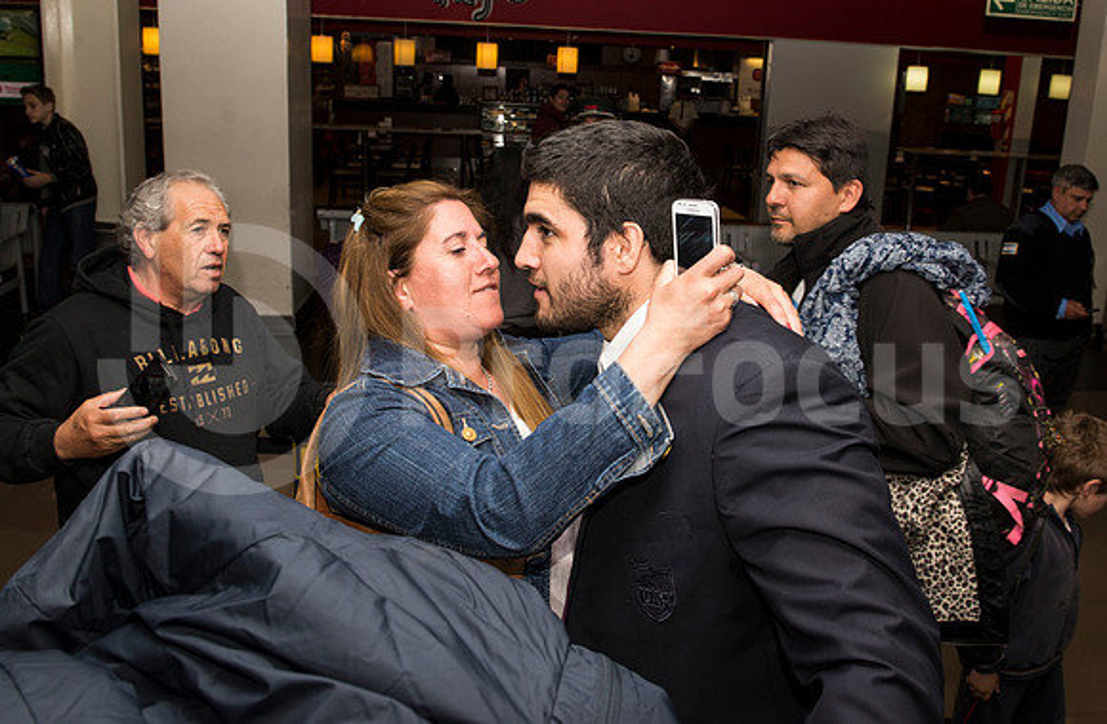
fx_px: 908
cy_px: 269
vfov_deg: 43.1
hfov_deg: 62.7
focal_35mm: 30
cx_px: 589
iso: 500
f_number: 6.3
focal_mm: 24
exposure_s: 1/160
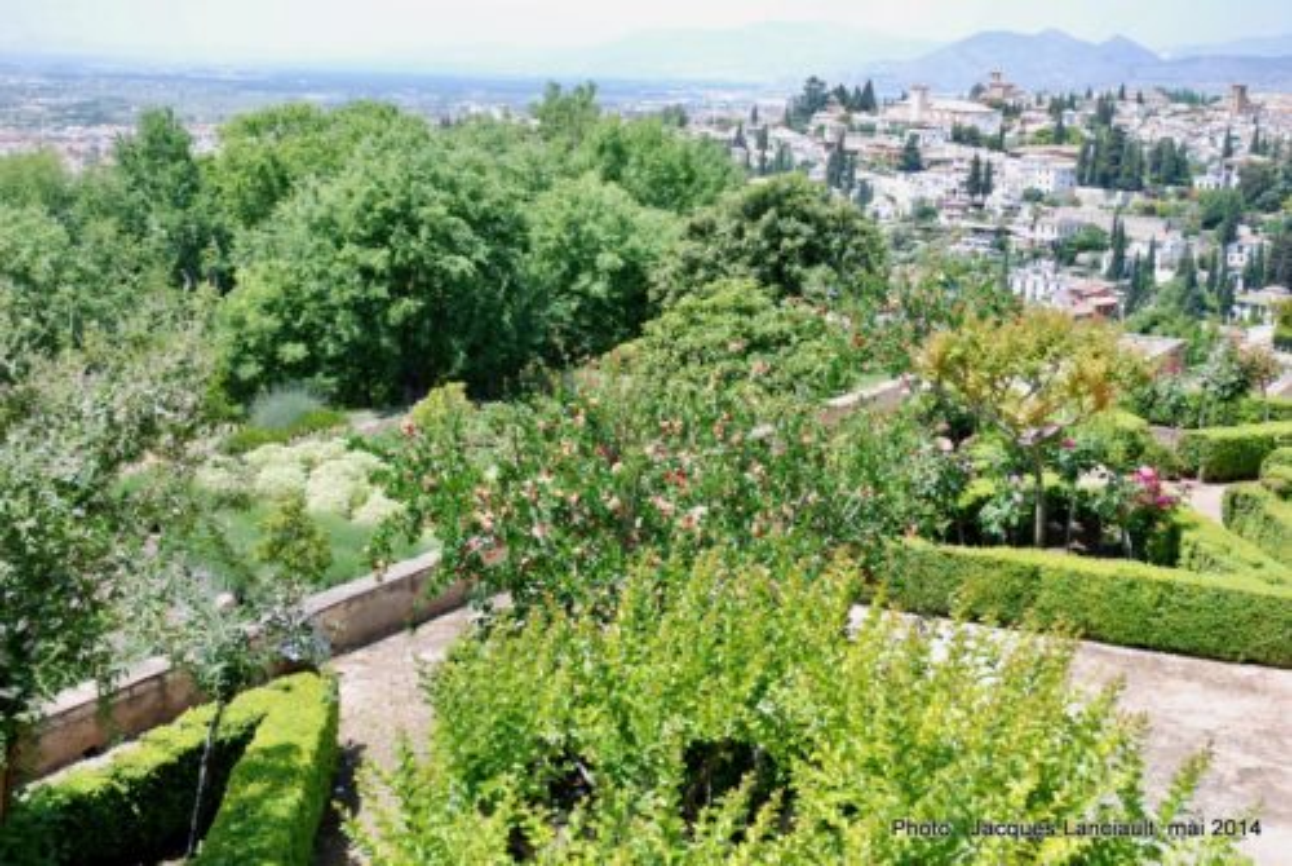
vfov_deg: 29.0
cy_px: 433
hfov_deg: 42.3
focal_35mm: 46
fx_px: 1671
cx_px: 646
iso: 100
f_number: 6.3
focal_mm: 31
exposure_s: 1/160
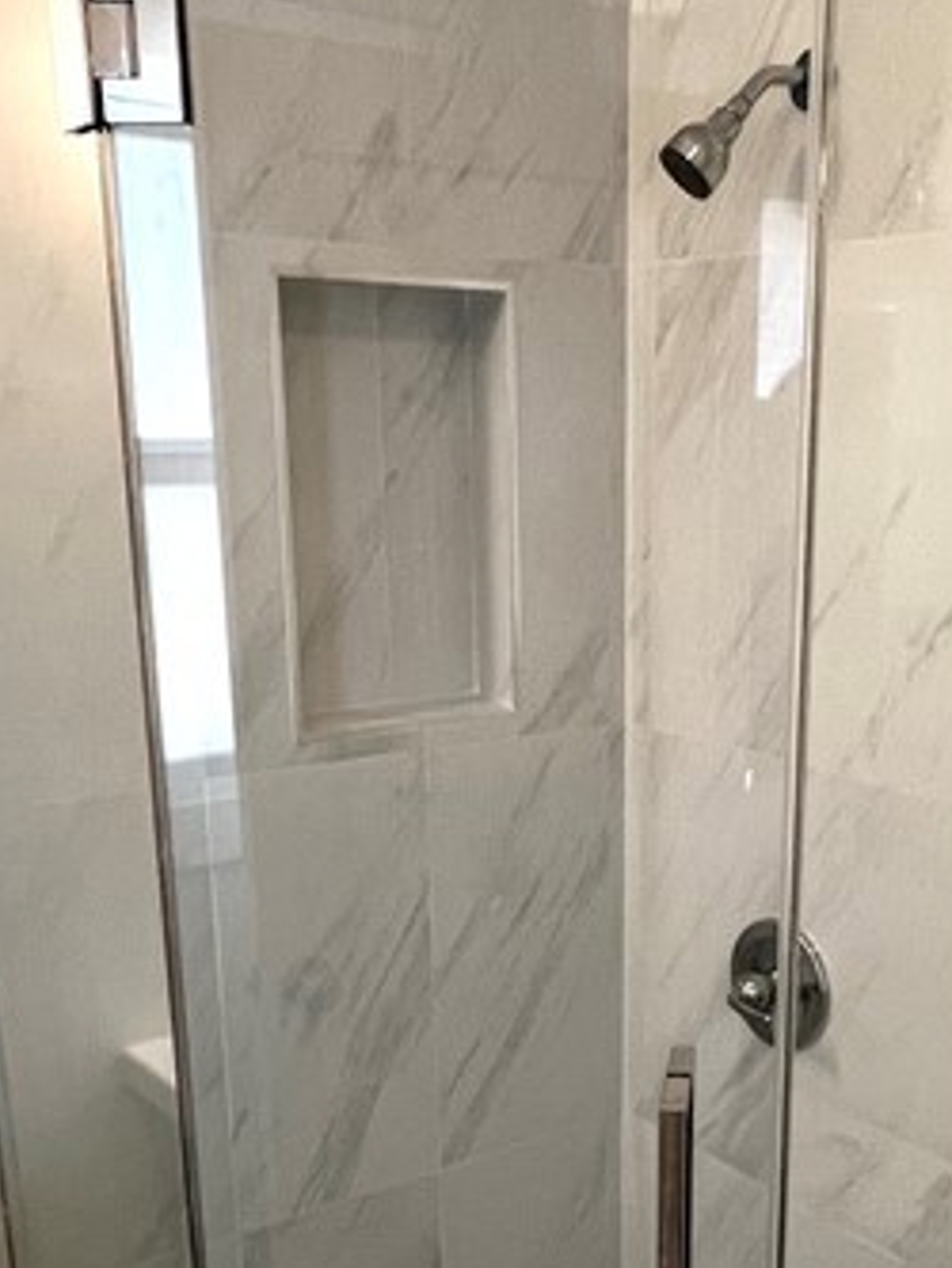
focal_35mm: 40
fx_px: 1466
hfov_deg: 35.6
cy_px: 895
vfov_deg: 45.7
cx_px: 632
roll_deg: +0.6
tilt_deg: -16.1
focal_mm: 1.57
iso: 160
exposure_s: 1/120
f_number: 1.8
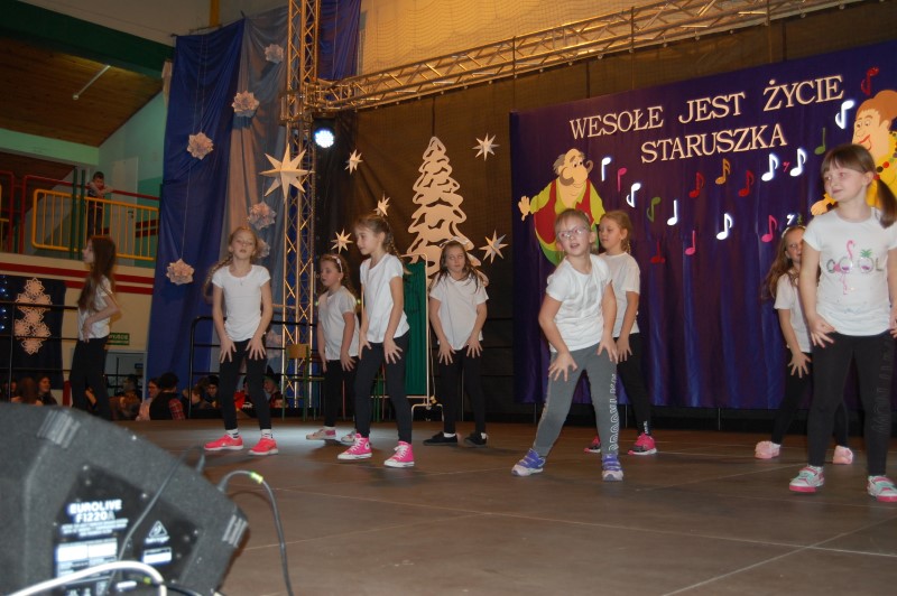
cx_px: 448
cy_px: 298
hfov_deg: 49.6
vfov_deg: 34.2
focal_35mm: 39
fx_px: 971
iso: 400
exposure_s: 1/60
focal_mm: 26
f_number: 4.2
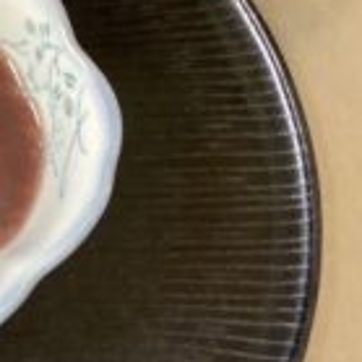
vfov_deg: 23.4
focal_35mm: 74
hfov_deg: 21.3
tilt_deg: -75.8
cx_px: -98
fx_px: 876
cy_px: 168
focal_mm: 3.3
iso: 400
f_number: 2.4
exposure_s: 1/30
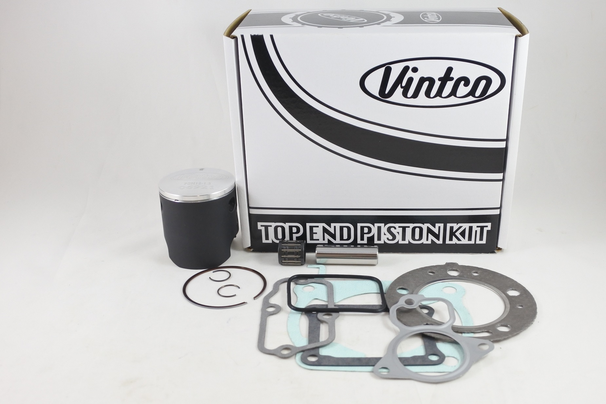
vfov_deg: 36.9
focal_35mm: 36
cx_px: 303
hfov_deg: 53.1
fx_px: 606
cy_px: 202
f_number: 4
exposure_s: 1/125
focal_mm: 13.4
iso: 500
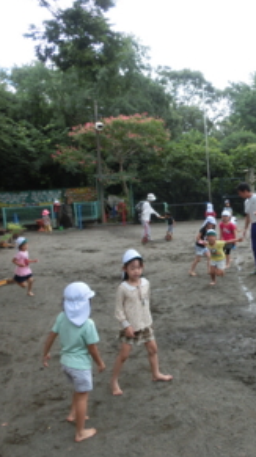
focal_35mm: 36
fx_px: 436
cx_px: 210
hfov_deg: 31.7
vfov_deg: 55.3
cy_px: 229
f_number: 3
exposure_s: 1/320
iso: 80
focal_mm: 4.24
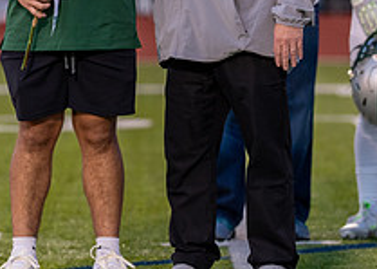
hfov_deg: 3.6
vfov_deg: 2.6
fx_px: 5971
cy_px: -61
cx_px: 151
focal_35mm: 558
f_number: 2.2
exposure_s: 1/640
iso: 500
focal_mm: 135
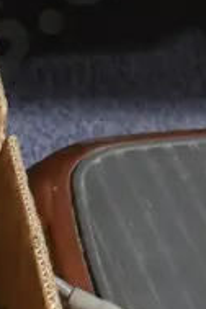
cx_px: -337
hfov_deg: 7.9
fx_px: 1356
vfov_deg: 12.9
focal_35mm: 158
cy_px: 279
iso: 1250
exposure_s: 1/60
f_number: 3.5
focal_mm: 14
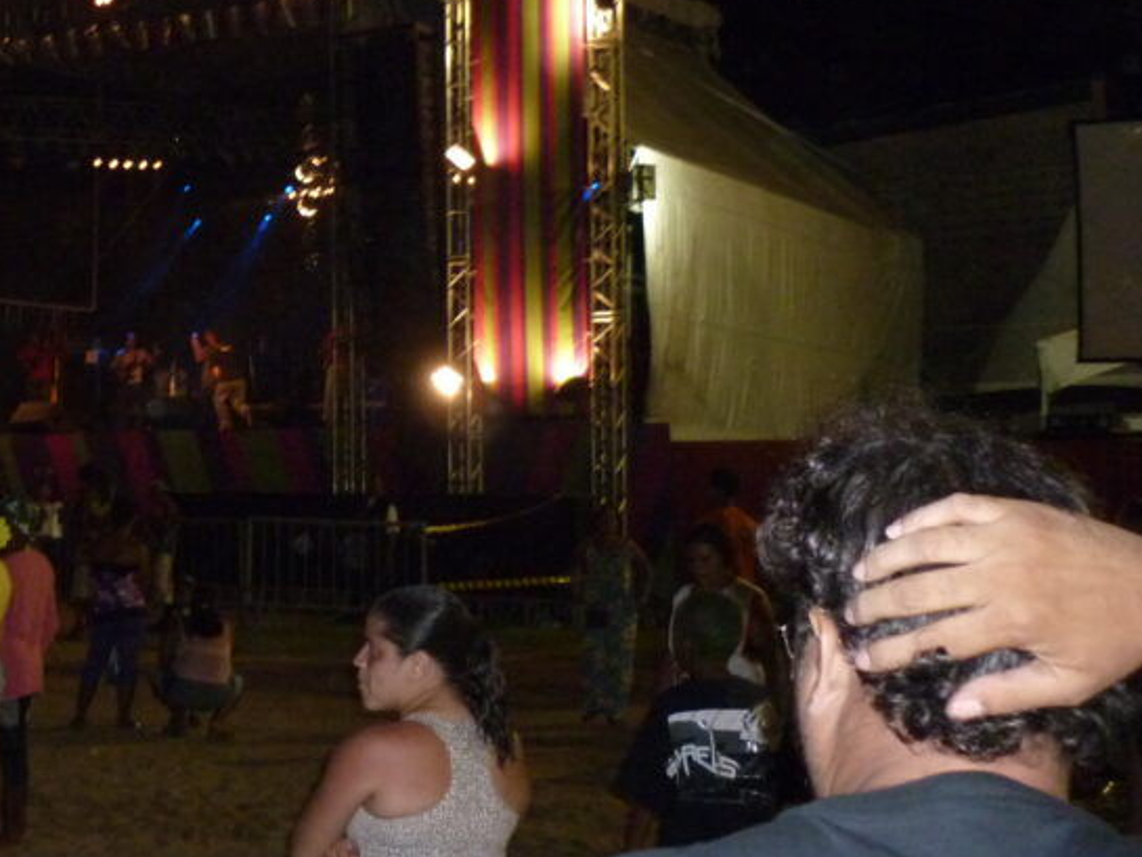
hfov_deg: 30.0
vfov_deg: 23.4
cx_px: 134
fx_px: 2046
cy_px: 205
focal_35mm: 62
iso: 400
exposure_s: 1/125
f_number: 2.8
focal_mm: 5.5
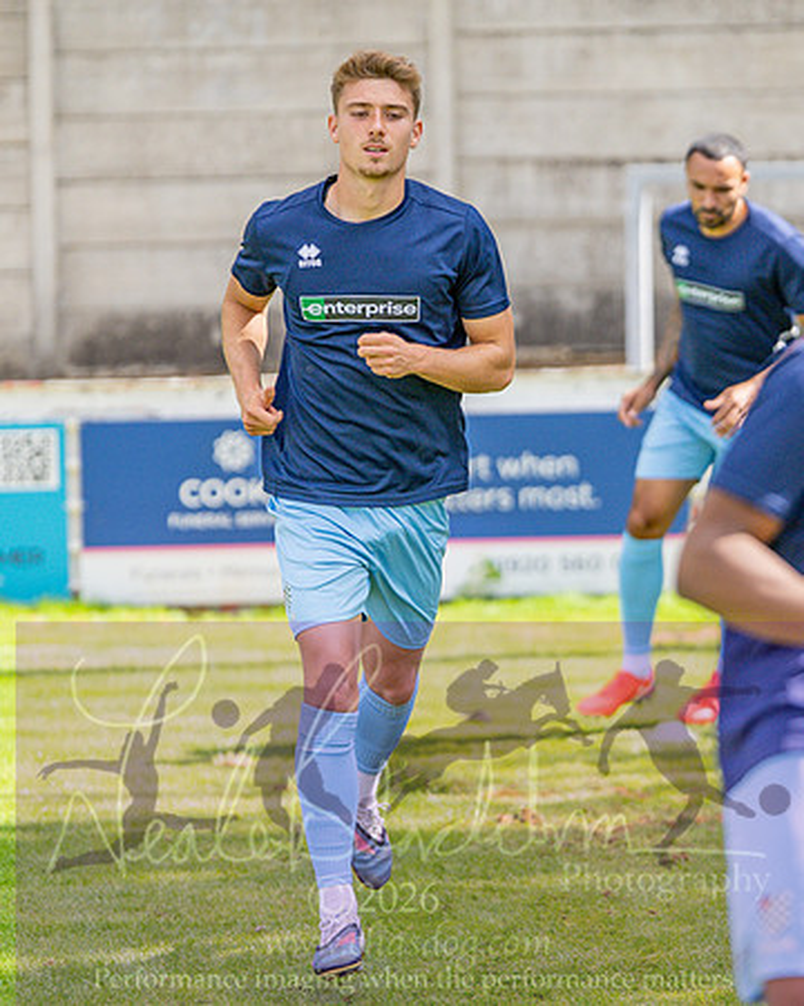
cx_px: 610
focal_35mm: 205
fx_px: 6095
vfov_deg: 9.4
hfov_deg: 7.5
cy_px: 444
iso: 250
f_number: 1.6
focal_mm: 85
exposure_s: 1/6400
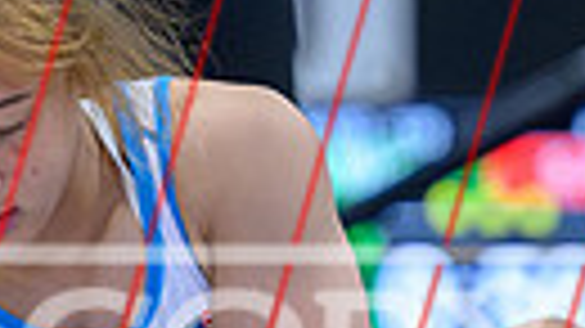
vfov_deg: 1.3
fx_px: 14157
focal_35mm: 913
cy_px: 523
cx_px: -36
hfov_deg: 2.4
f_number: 2.8
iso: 9000
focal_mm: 160
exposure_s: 1/800
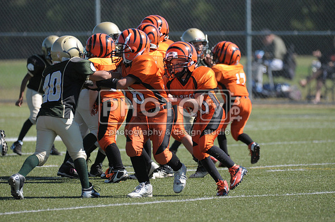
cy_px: 111
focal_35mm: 450
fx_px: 4182
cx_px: 168
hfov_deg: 4.6
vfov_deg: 3.0
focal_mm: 300
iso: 640
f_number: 4
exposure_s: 1/3200
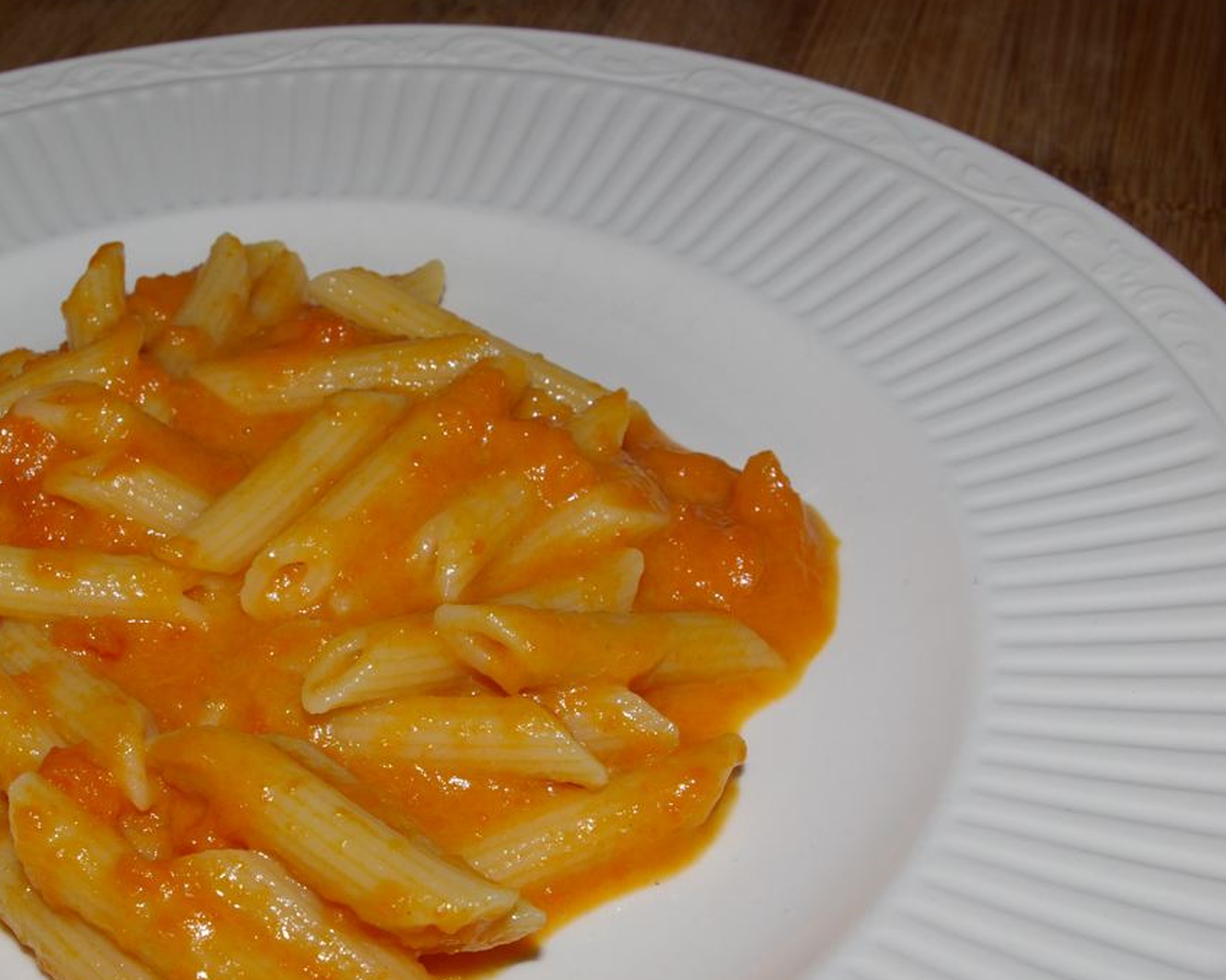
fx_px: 1850
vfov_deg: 29.6
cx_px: 379
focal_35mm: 51
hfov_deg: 36.2
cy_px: 596
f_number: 13
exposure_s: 1/45
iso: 200
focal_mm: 24
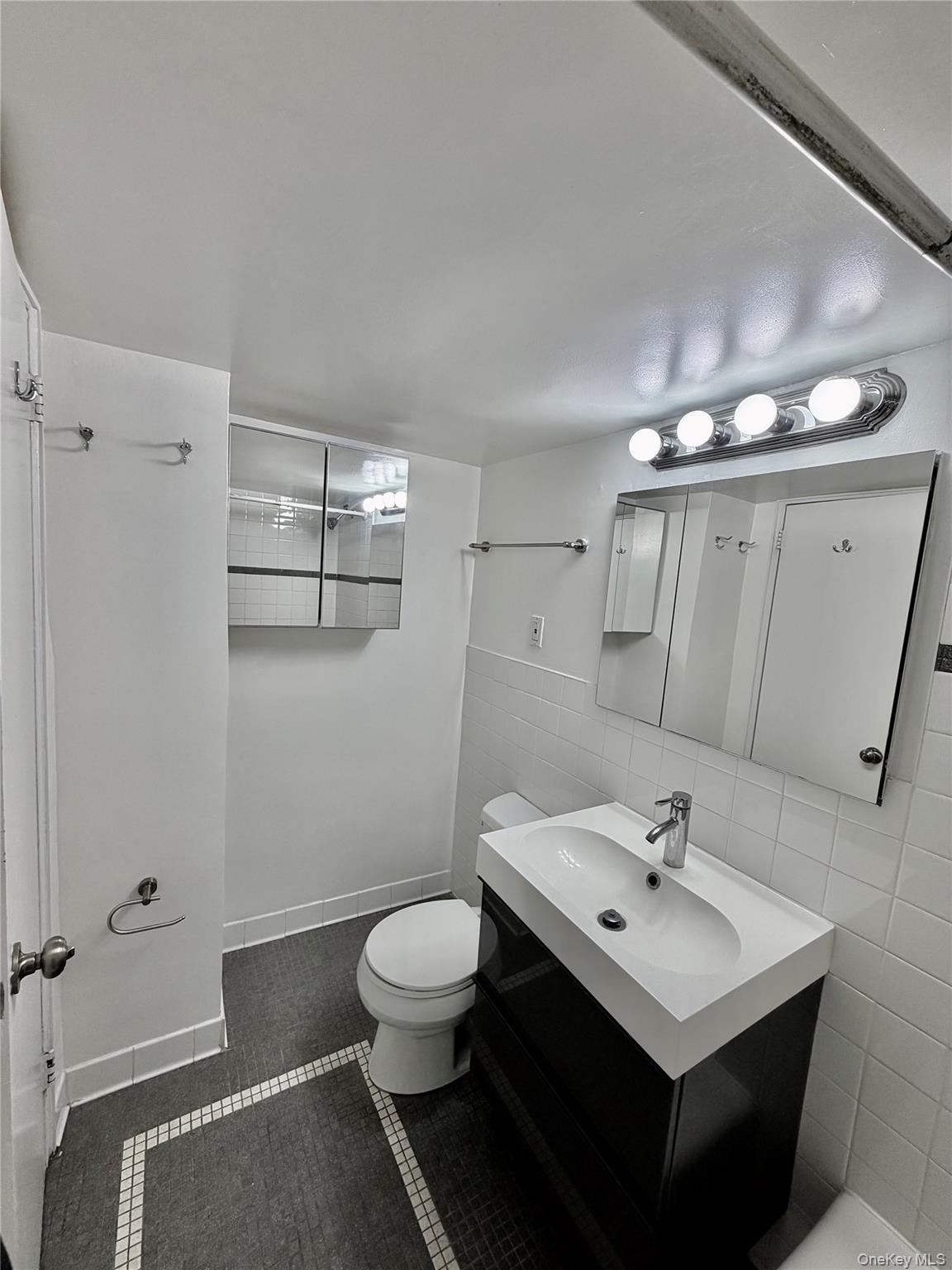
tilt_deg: -6.4
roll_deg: -4.4
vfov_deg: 102.1
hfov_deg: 85.7
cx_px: 476
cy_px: 635
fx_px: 513
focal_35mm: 14
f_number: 2.2
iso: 64
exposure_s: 1/120
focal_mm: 2.22
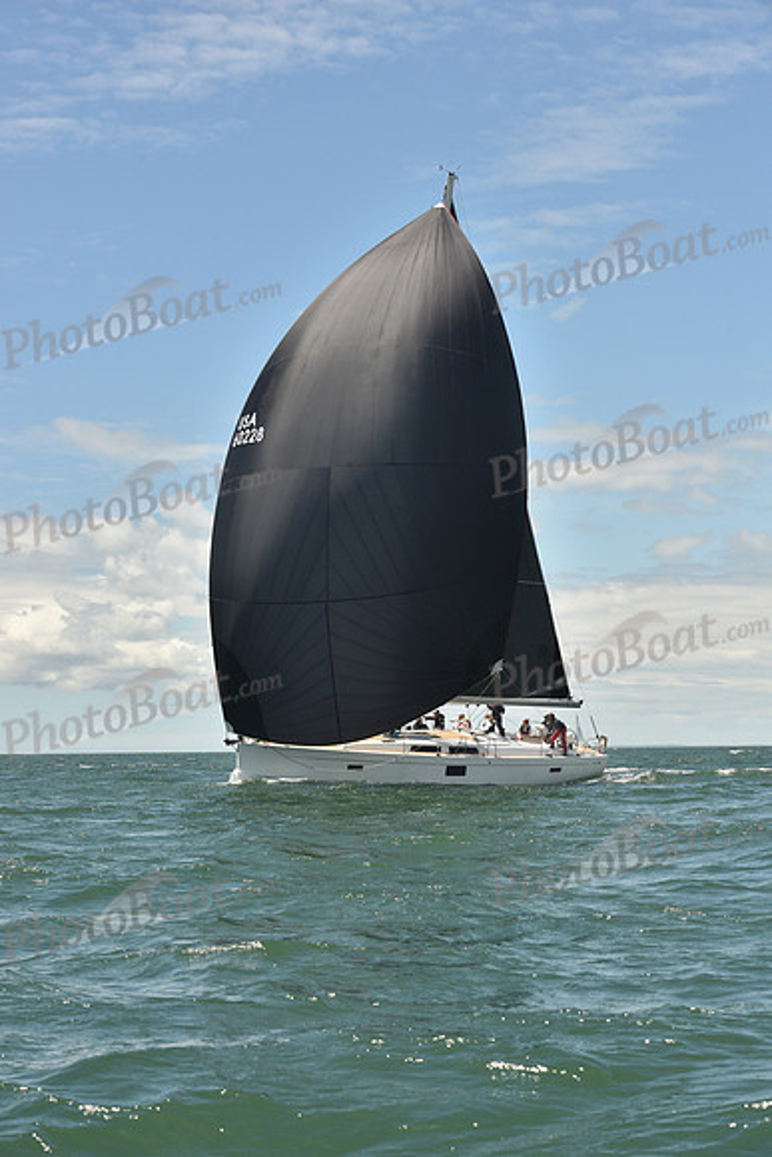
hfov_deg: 19.5
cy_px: 578
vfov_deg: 28.8
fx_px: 2250
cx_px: 386
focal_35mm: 70
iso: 320
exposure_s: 1/800
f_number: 10
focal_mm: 70
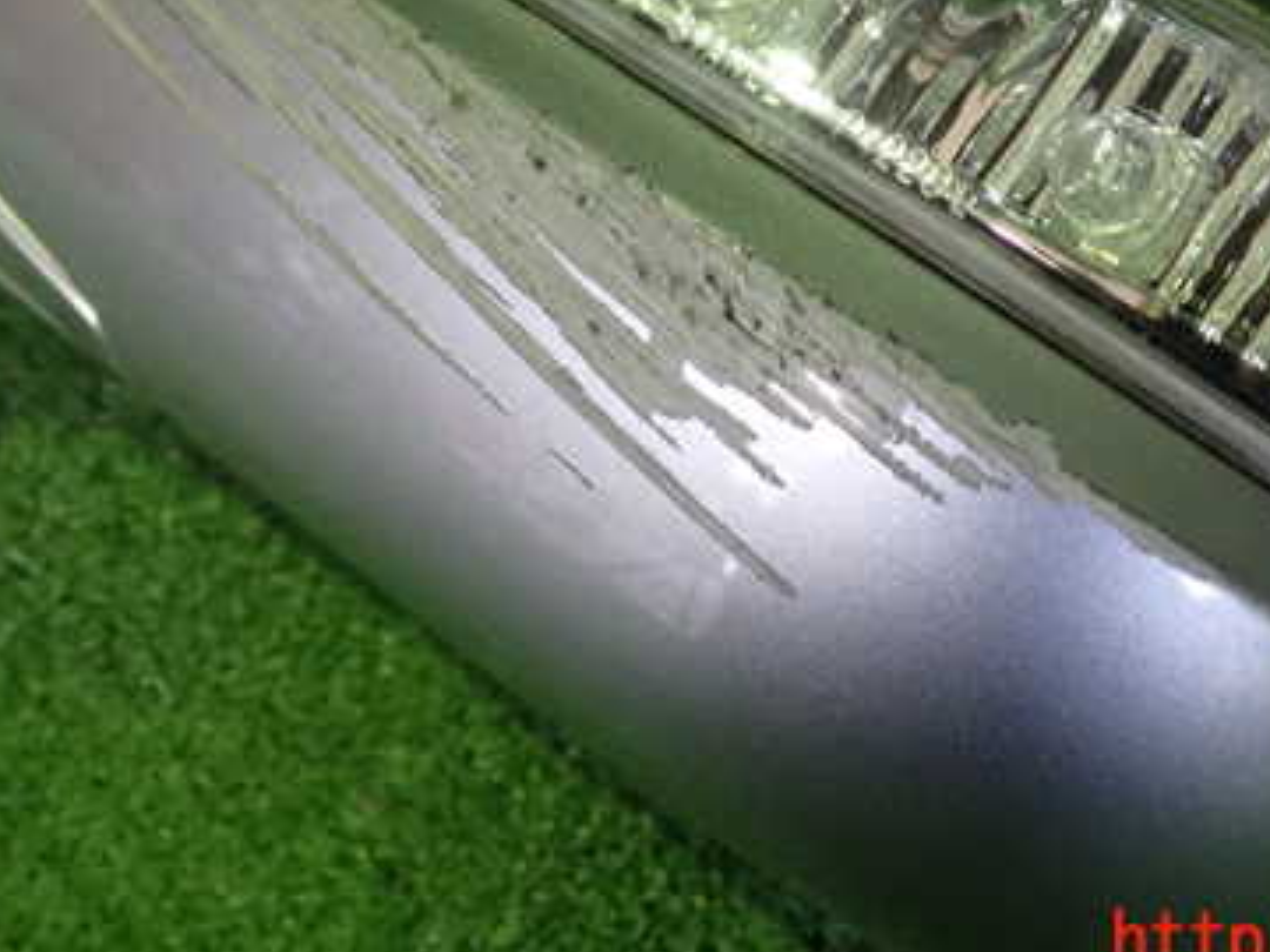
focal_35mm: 50
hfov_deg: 37.8
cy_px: 194
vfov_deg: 28.5
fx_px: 1834
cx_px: 850
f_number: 2.3
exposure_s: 1/30
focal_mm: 5.4
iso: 250
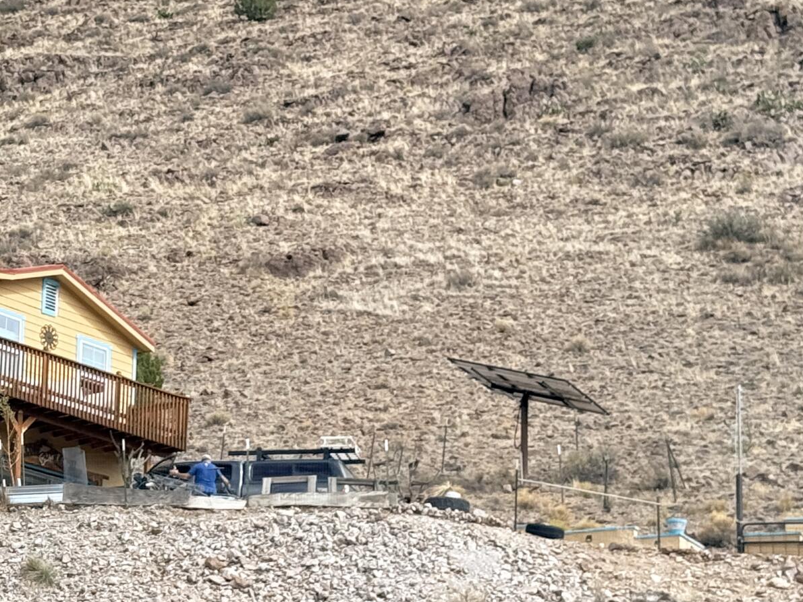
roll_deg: -2.9
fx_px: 2807
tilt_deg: +14.7
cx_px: -90
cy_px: 407
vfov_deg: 12.2
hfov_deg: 15.8
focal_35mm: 121
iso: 100
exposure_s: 1/2146
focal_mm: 6.76
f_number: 1.78
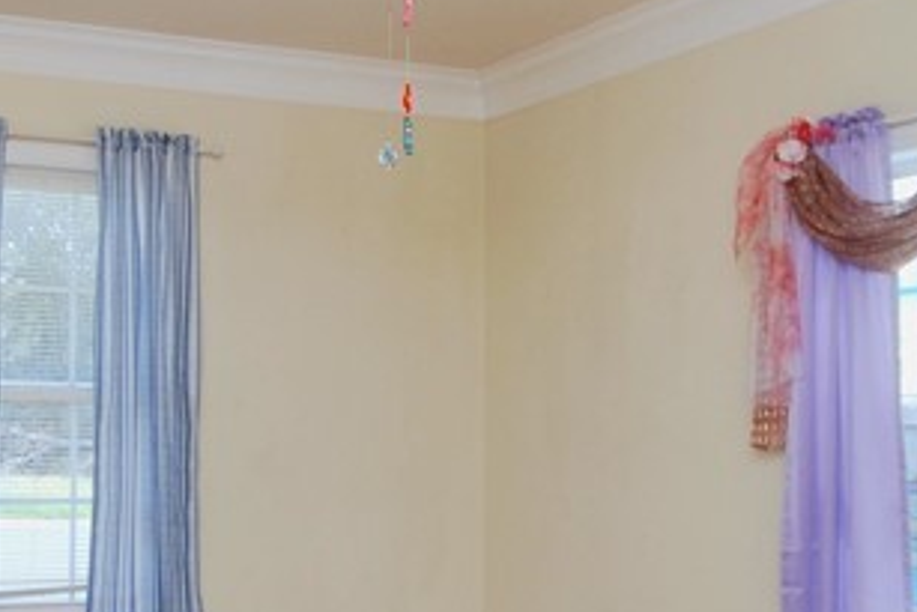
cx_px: 229
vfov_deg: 25.5
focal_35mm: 53
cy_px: 328
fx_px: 1351
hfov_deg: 36.6
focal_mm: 10
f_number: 5.6
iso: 200
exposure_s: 1/125
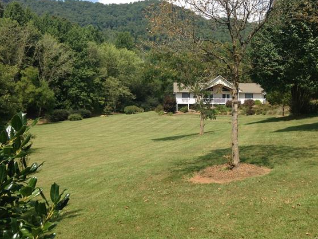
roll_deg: +0.2
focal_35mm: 38
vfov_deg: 37.7
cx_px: 173
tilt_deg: +1.7
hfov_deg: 48.9
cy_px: 105
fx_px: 349
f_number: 2.4
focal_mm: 4.12
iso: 50
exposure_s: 1/968
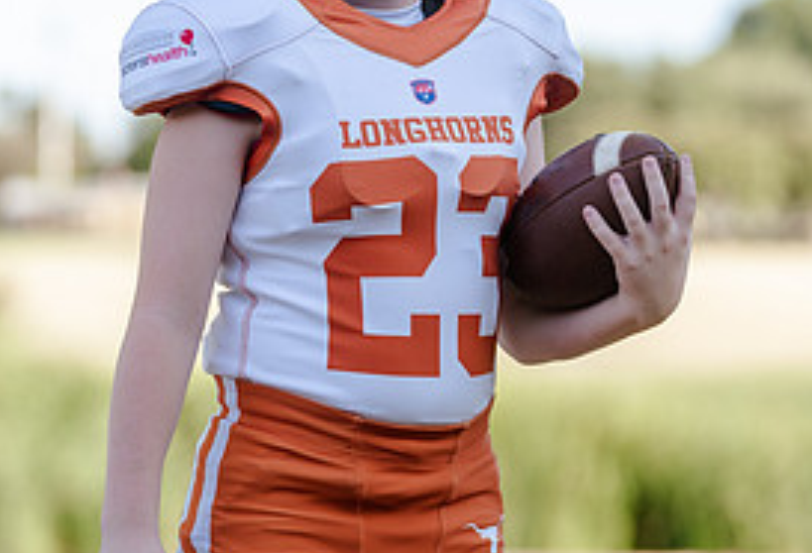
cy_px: 223
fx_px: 5995
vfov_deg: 5.3
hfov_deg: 7.7
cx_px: 457
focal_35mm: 264
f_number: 3.2
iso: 125
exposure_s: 1/320
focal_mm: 118
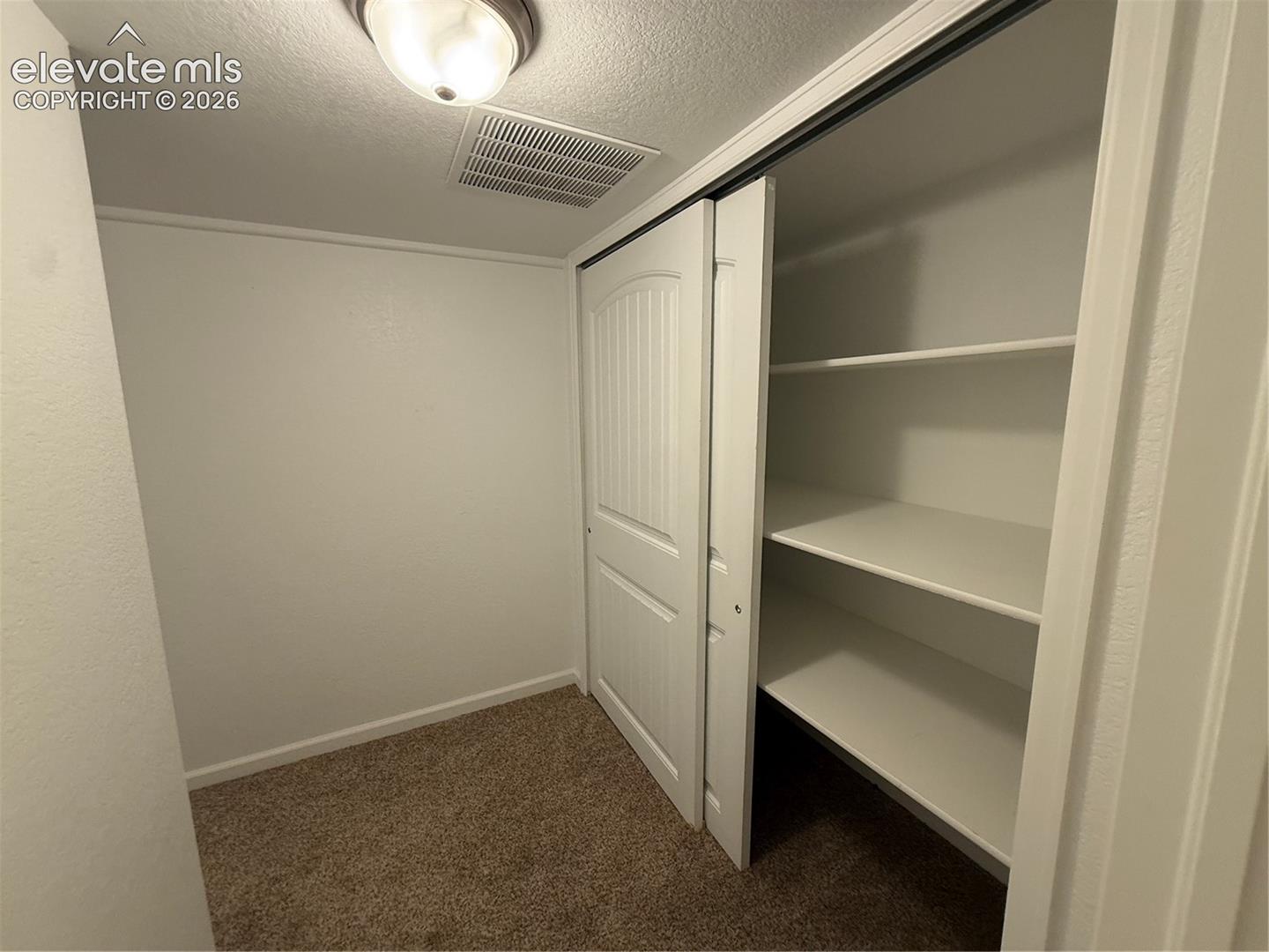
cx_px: 634
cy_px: 476
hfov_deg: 102.1
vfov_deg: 85.7
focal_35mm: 14
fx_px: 513
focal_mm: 2.22
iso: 200
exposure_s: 1/120
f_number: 2.2
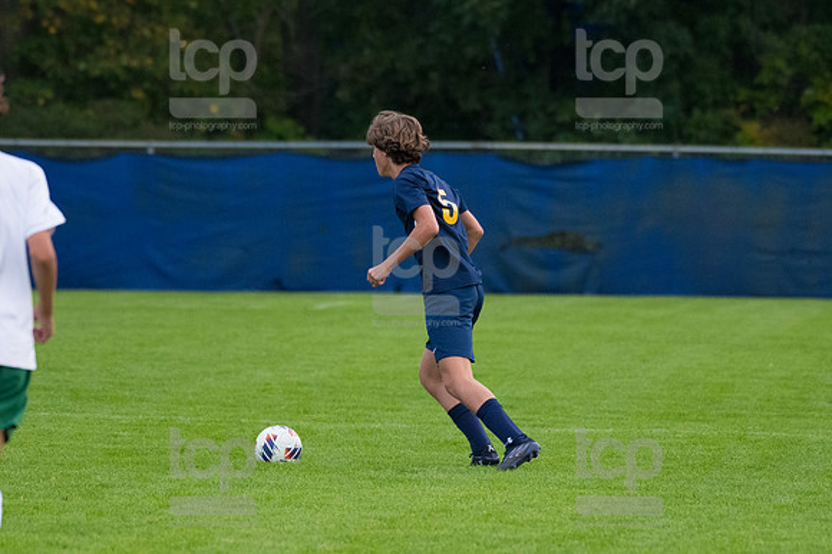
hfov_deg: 4.4
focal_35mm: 465
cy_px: 277
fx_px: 10740
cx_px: 416
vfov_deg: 3.0
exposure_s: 1/2000
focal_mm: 310
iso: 3200
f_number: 5.6
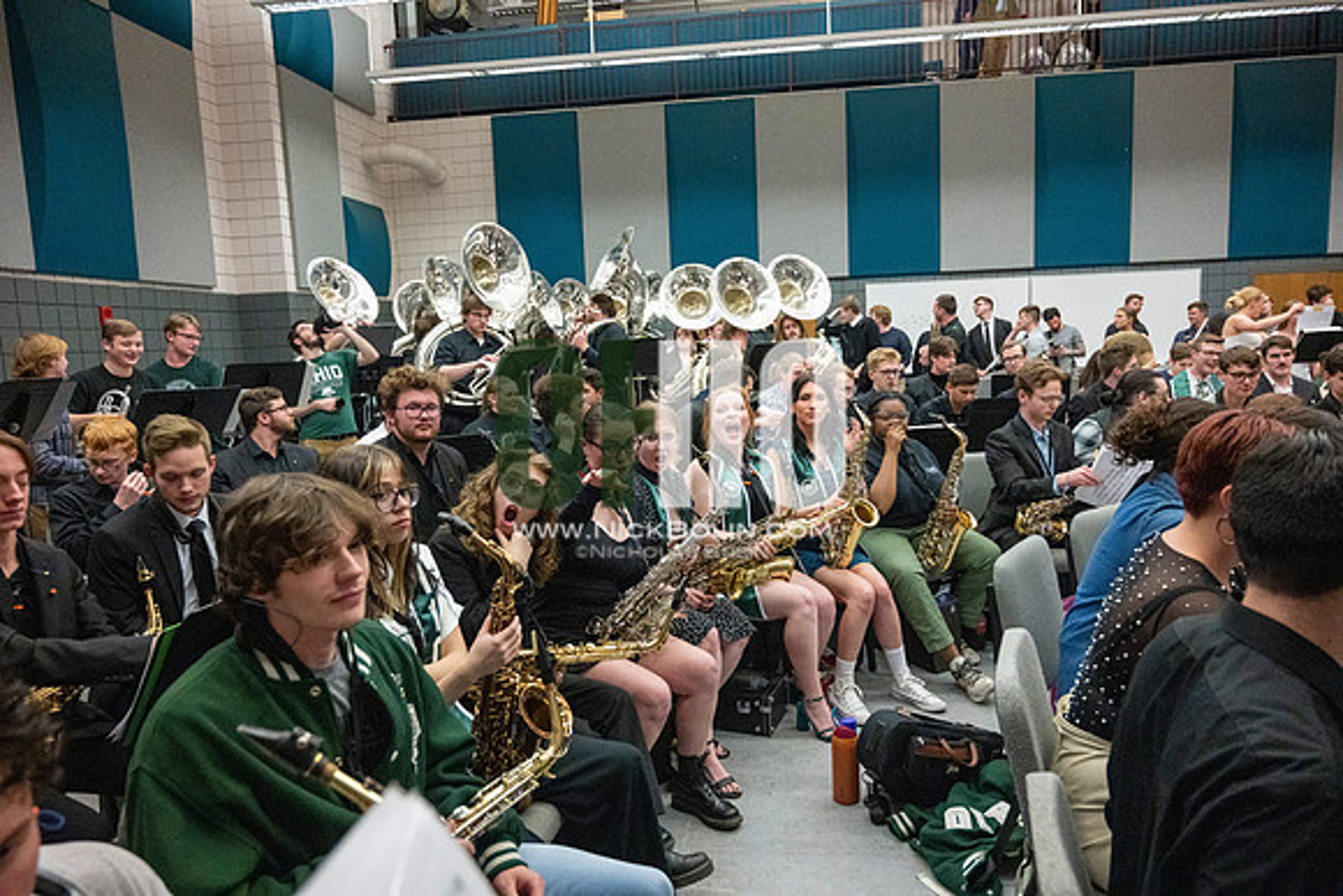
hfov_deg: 73.7
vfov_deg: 53.2
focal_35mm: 24
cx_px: 672
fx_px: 896
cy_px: 448
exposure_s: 1/500
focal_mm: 24
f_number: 4
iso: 10000
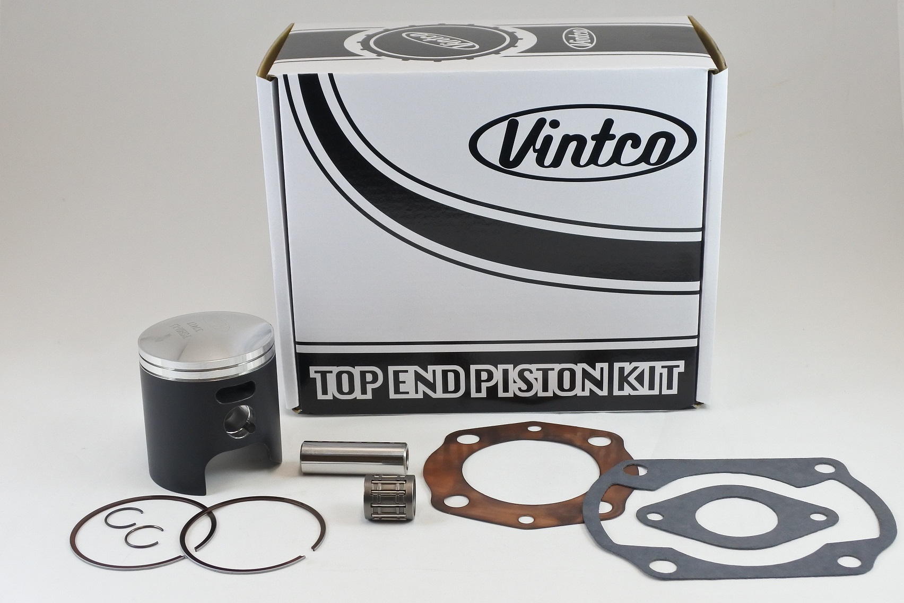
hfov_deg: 54.4
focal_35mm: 35
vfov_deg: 37.9
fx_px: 879
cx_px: 452
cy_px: 302
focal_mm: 13.1
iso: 400
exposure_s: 1/125
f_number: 4
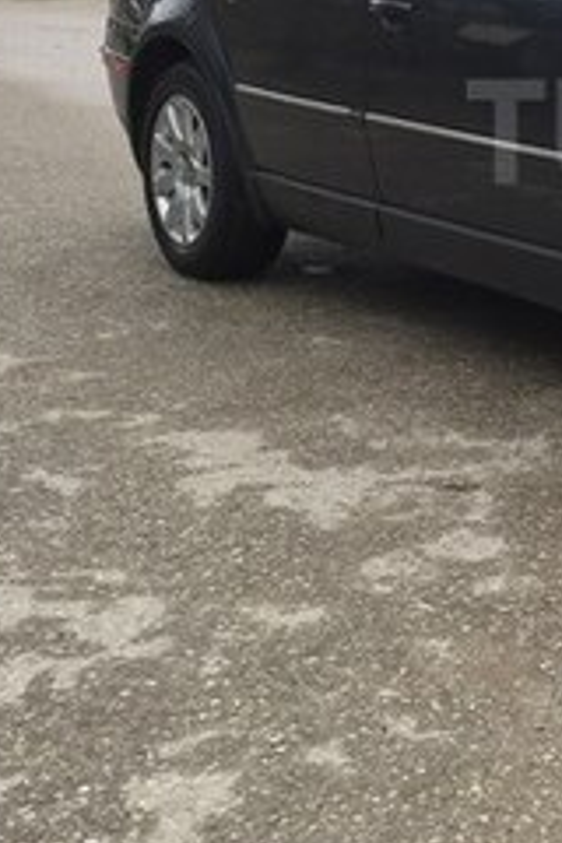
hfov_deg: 15.3
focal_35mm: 83
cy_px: 132
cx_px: 825
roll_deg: +1.0
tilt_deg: -6.0
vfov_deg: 24.0
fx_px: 1943
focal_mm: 4.15
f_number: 2.2
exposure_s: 1/670
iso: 32
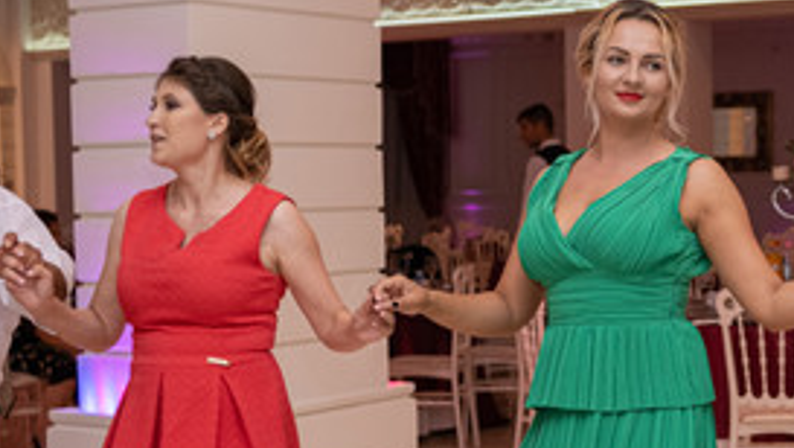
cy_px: 295
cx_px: 739
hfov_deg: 23.9
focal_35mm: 86
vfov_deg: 14.1
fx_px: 1812
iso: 640
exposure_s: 1/125
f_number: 2
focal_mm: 23
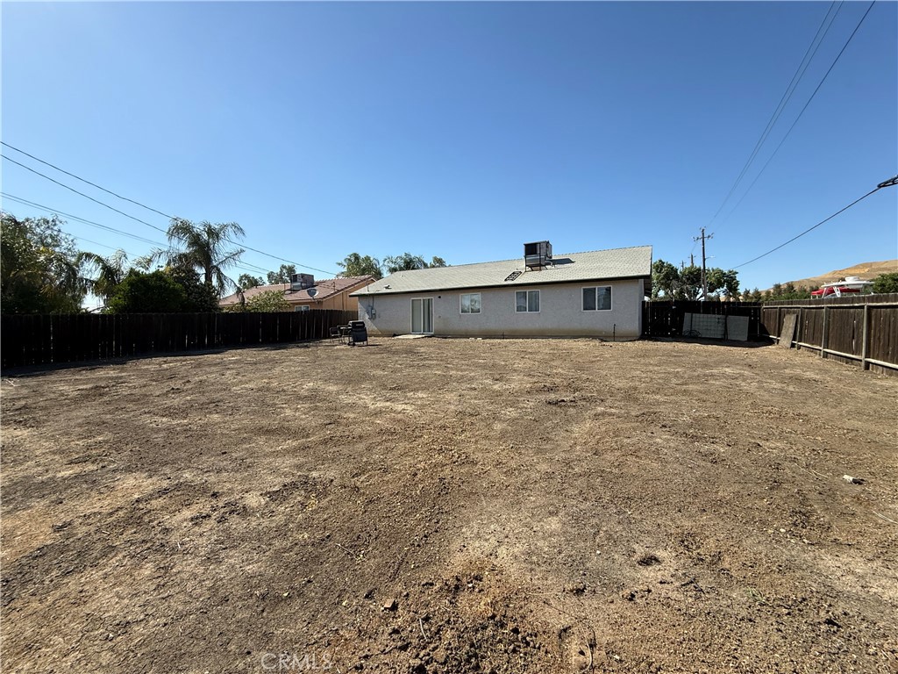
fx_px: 363
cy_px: 337
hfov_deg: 102.1
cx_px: 449
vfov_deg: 85.7
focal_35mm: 14
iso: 50
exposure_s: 1/1745
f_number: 2.2
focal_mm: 2.22
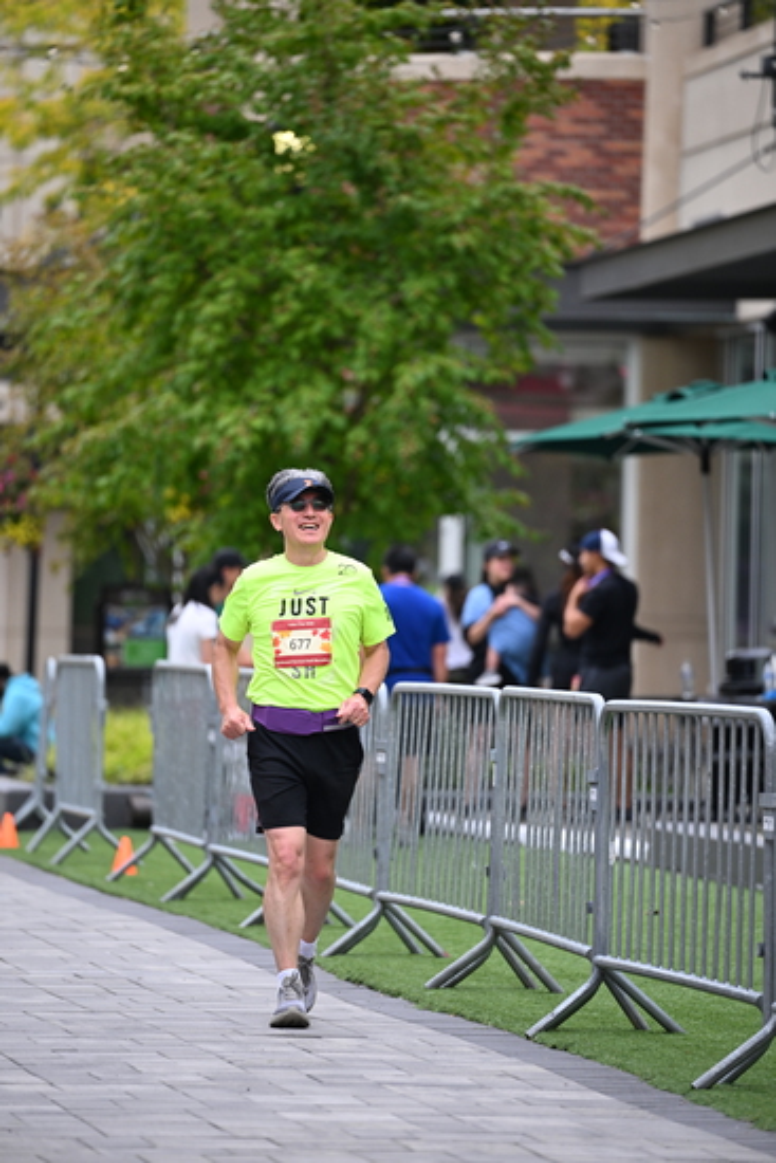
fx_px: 6462
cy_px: 582
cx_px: 388
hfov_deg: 6.9
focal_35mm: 200
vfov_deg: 10.3
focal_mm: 200
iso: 640
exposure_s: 1/2000
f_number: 2.8
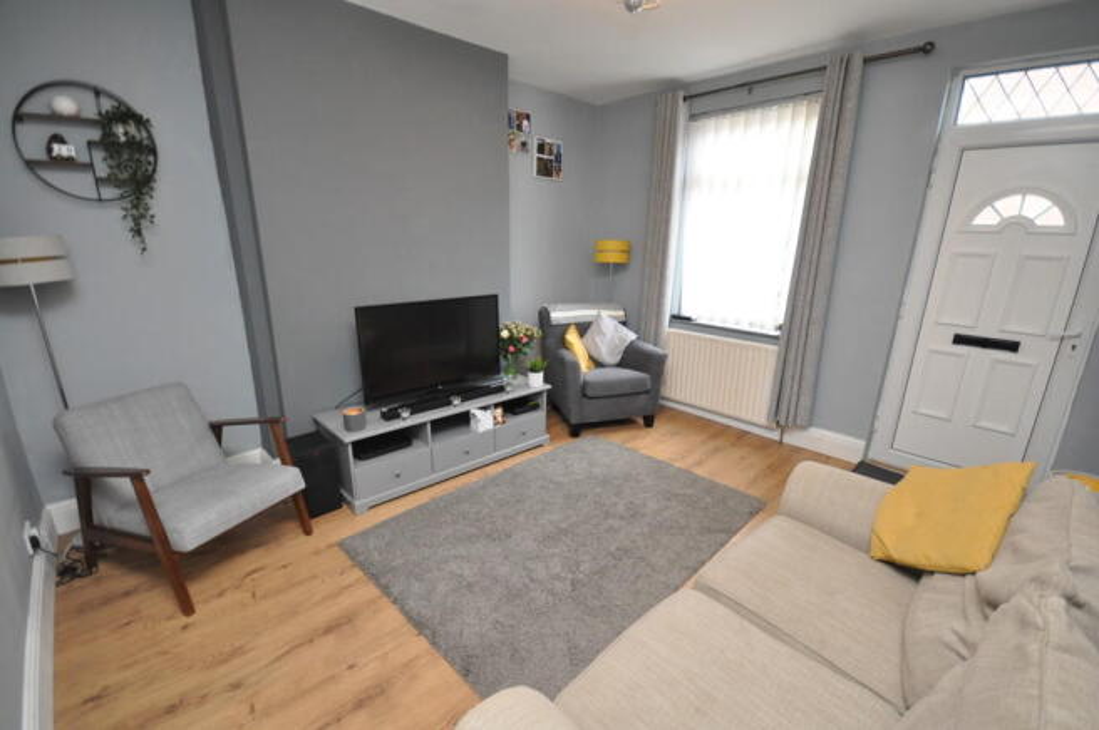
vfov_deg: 77.2
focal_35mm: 15
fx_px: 457
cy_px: 365
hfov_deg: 100.4
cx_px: 550
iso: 800
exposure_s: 1/60
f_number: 4
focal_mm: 10
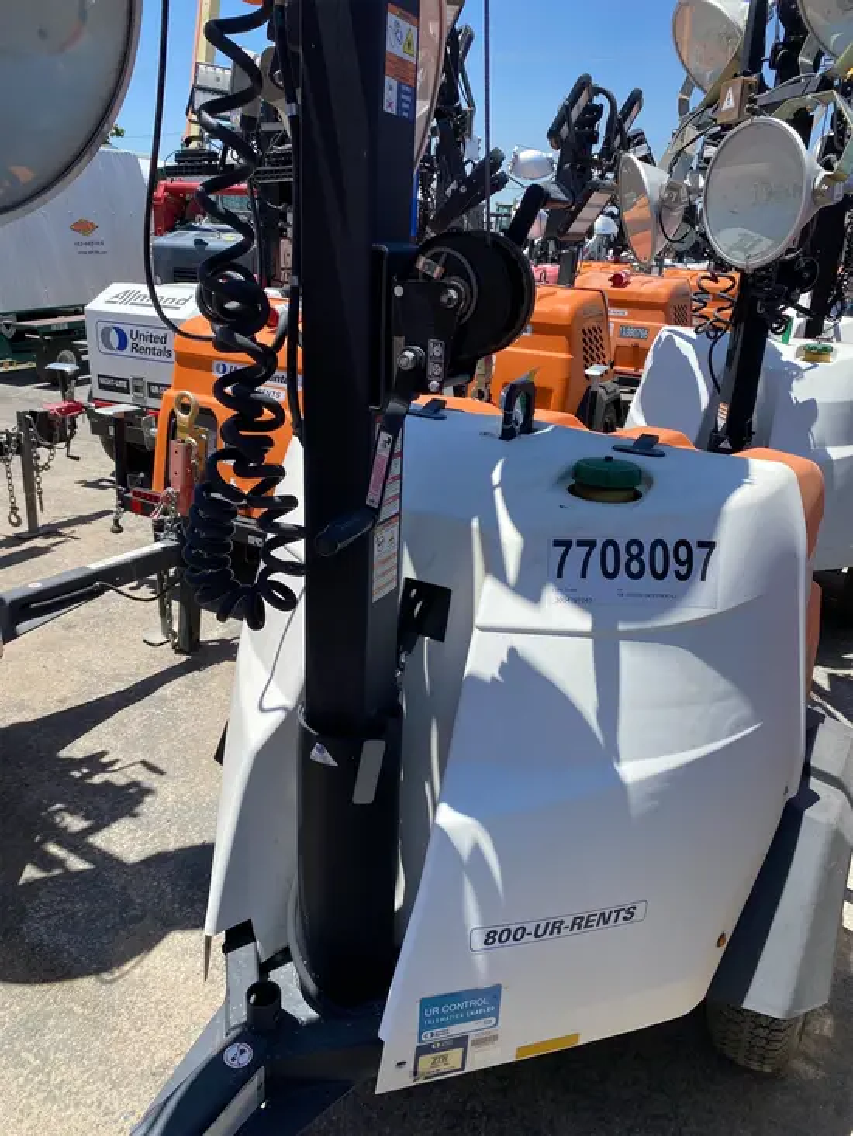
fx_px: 854
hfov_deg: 53.1
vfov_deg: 67.3
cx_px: 426
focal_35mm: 26
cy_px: 568
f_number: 1.8
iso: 32
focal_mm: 4.25
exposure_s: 1/2105
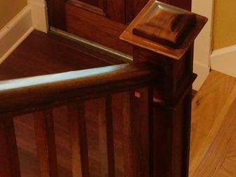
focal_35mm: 110
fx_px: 750
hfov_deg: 17.4
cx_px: 242
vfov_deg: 12.8
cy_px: -85
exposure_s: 1/13
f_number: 3.5
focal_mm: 6.3
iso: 400
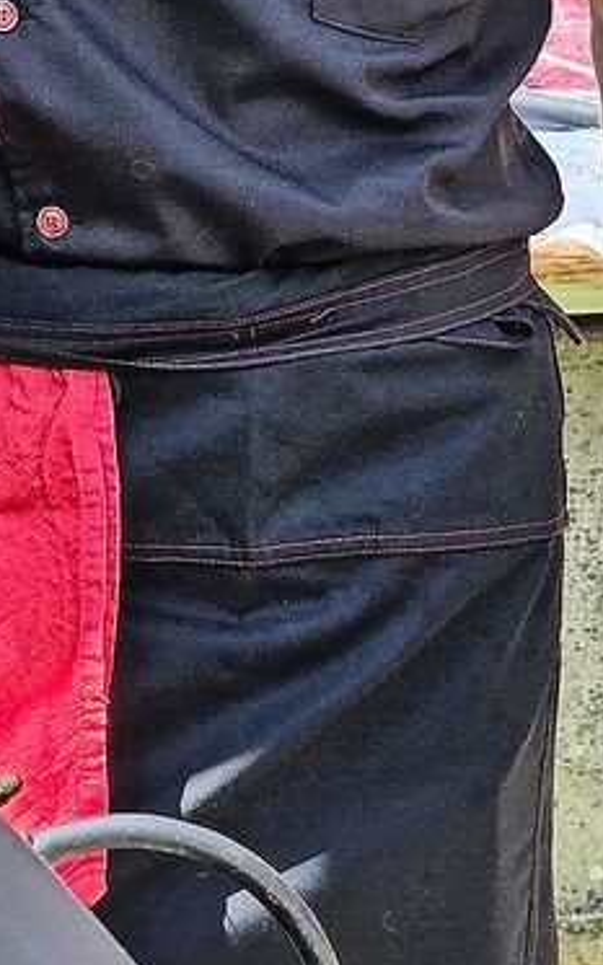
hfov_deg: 6.1
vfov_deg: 9.8
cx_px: -163
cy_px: -155
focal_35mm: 212
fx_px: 5576
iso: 50
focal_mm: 7.9
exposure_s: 1/532
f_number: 2.4
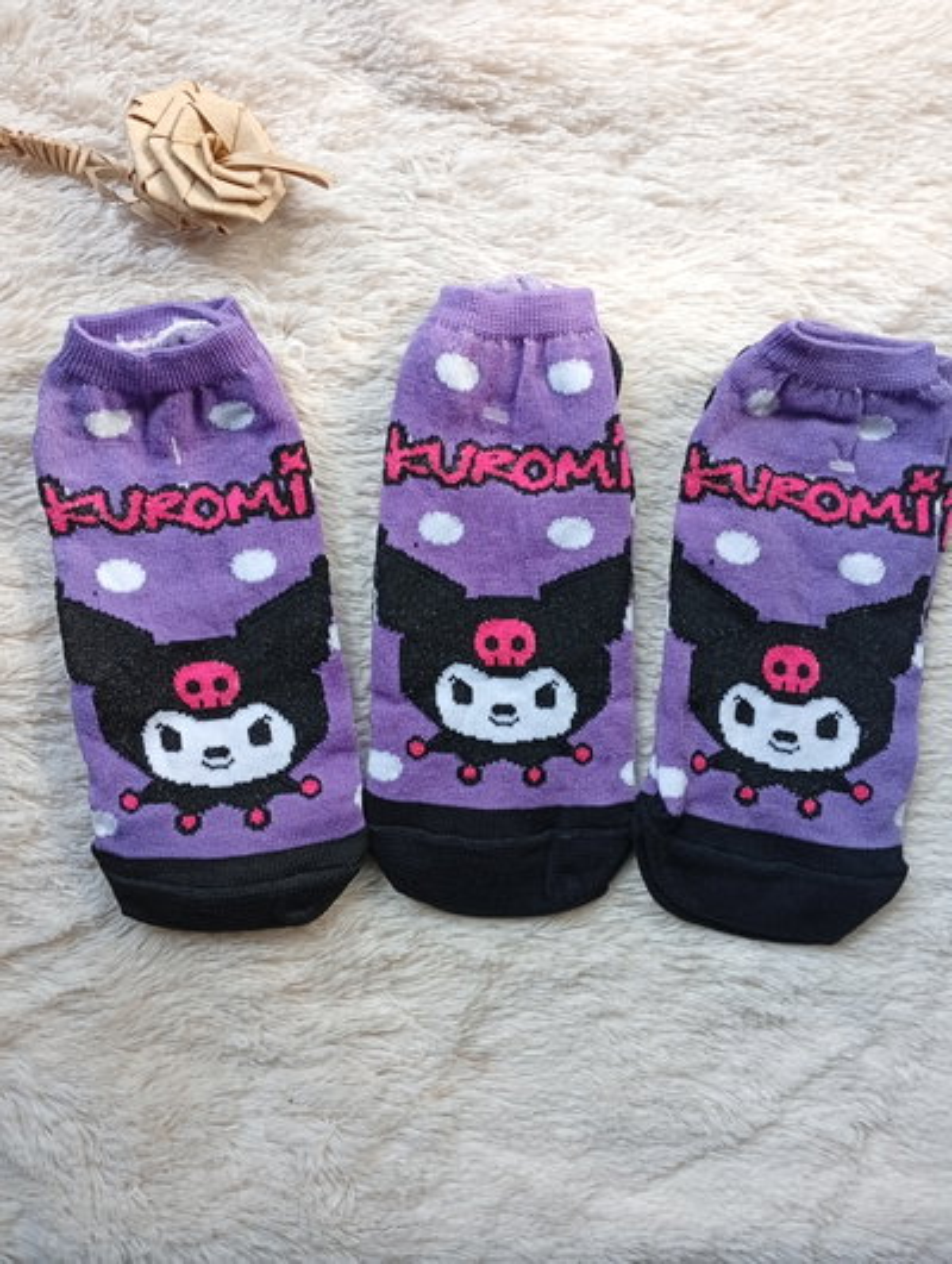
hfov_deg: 51.5
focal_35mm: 27
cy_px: 632
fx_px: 987
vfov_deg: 65.2
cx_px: 476
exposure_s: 1/50
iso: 53
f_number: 1.8
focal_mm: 3.98
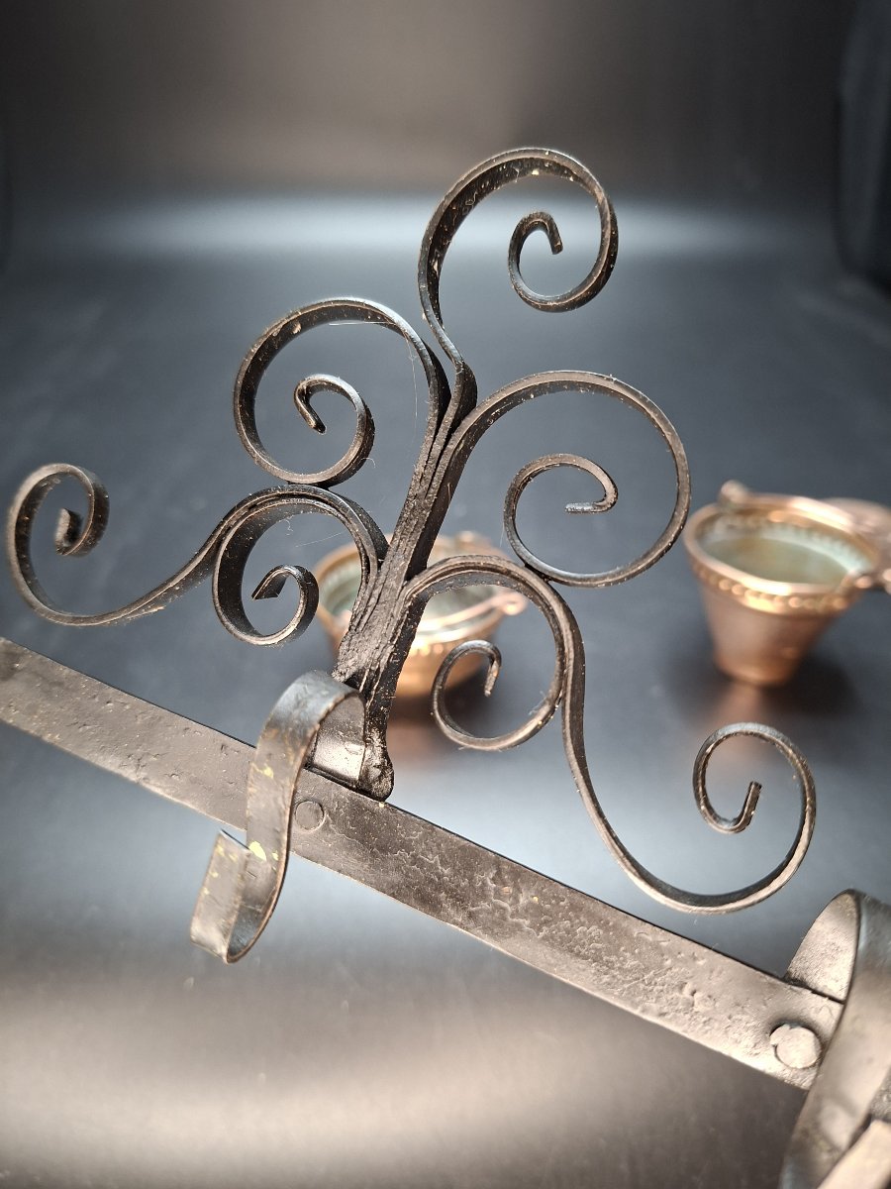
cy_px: 594
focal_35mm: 23
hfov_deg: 58.9
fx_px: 789
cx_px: 446
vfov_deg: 73.9
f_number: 1.8
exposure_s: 1/50
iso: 320
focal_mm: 5.54
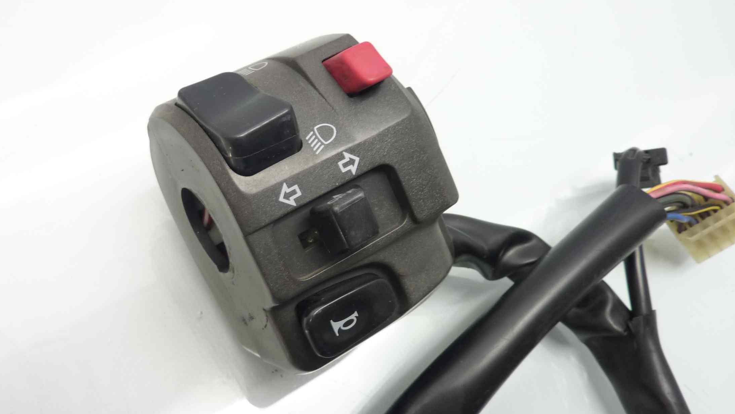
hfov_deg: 60.7
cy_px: 192
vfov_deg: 36.7
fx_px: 624
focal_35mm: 32
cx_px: 307
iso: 125
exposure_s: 1/10
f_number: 3.3
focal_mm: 4.1
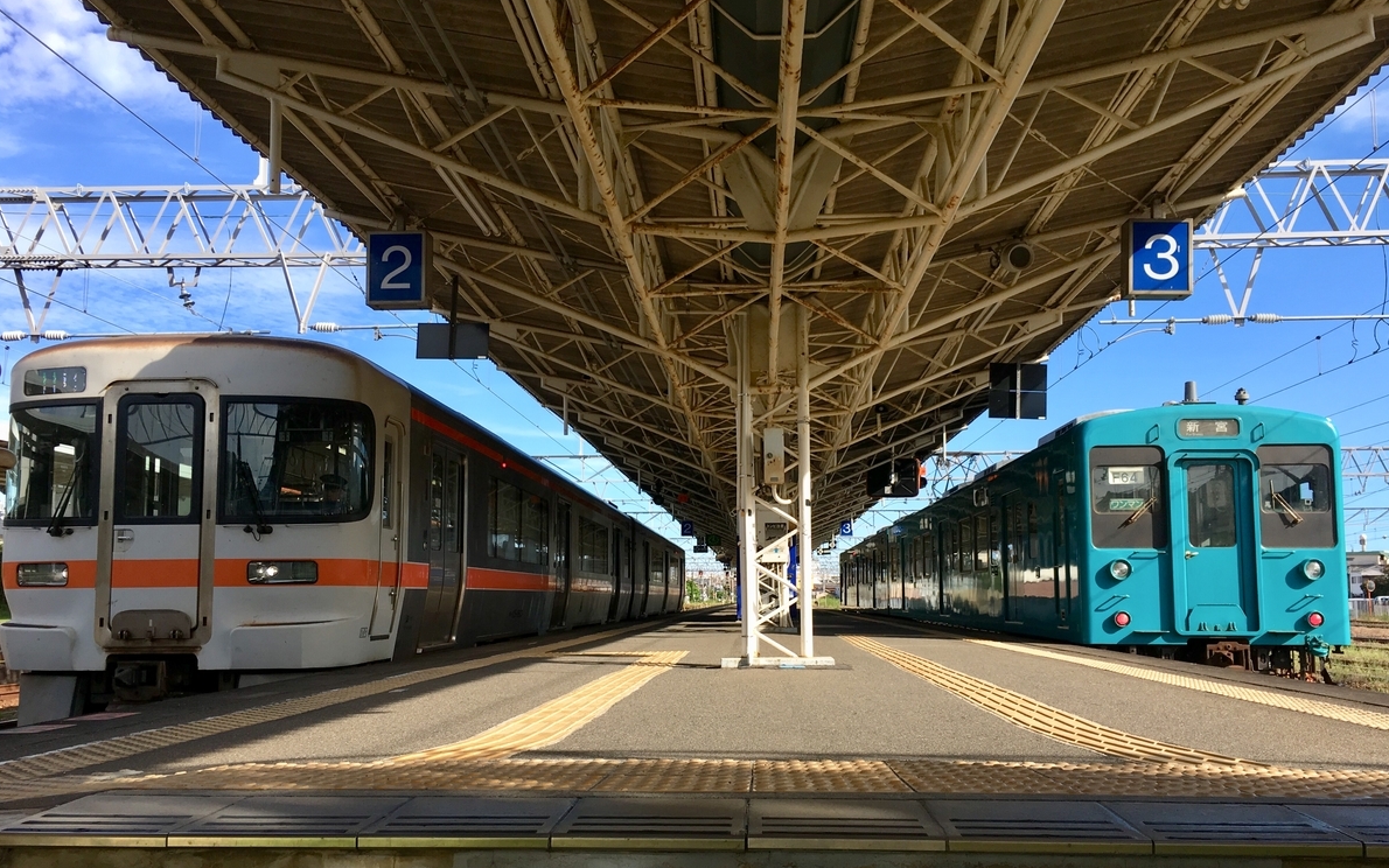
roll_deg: -0.1
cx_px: 699
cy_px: 496
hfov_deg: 61.2
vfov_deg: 40.5
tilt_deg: +6.6
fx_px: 1174
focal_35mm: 31
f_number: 2.2
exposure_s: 1/663
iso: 25
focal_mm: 4.15
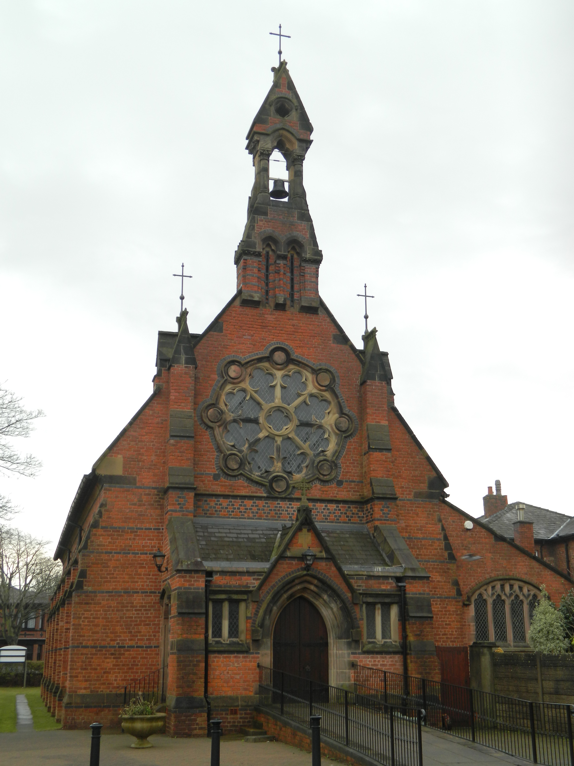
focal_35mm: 41
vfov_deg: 45.8
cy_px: 383
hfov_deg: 35.1
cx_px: 287
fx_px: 906
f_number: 3.5
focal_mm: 7.3
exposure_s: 1/100
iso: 80
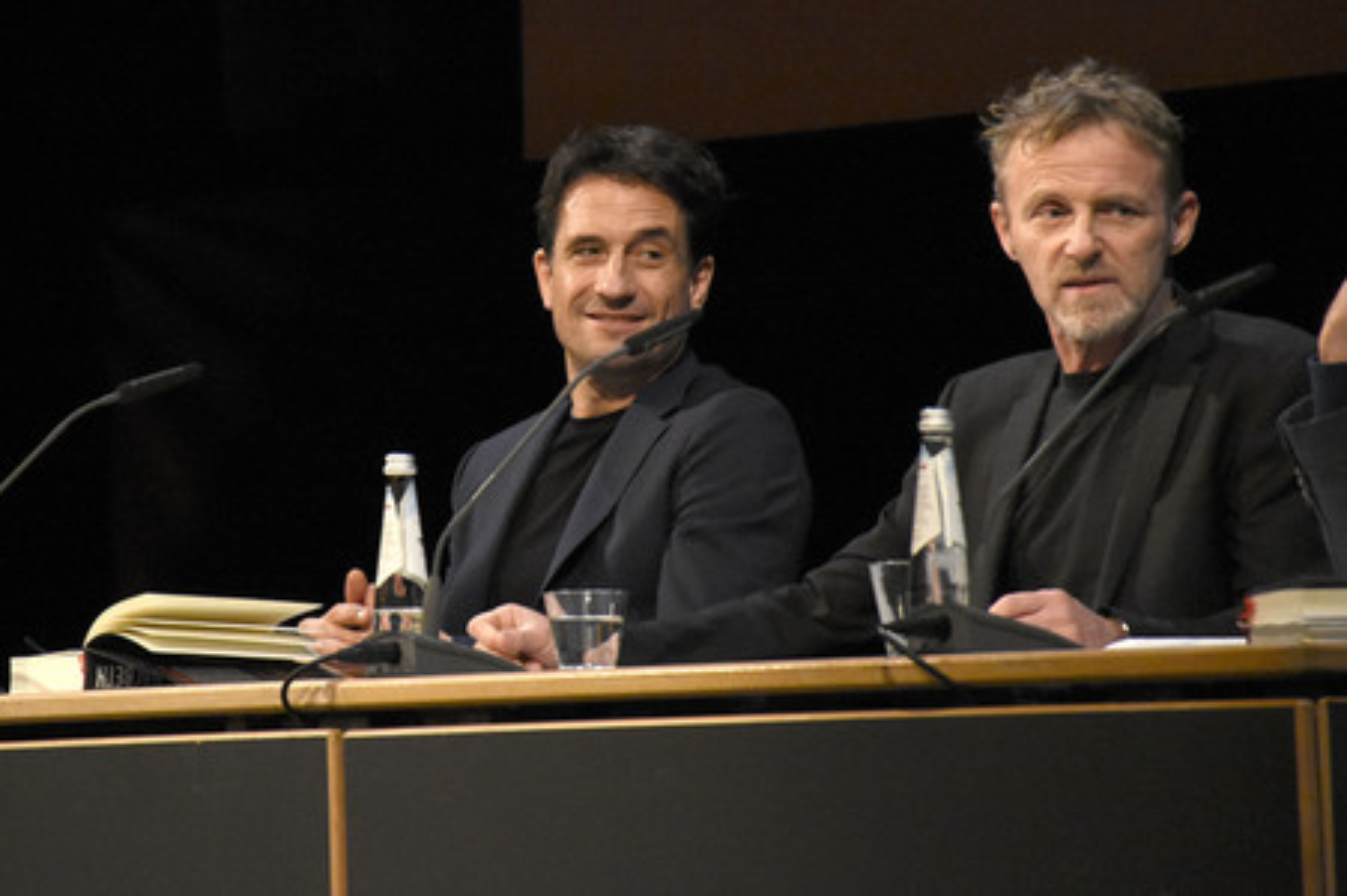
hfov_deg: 9.8
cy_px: 448
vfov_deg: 6.5
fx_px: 7852
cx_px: 674
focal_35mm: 210
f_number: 6.3
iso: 5000
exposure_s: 1/160
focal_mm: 140
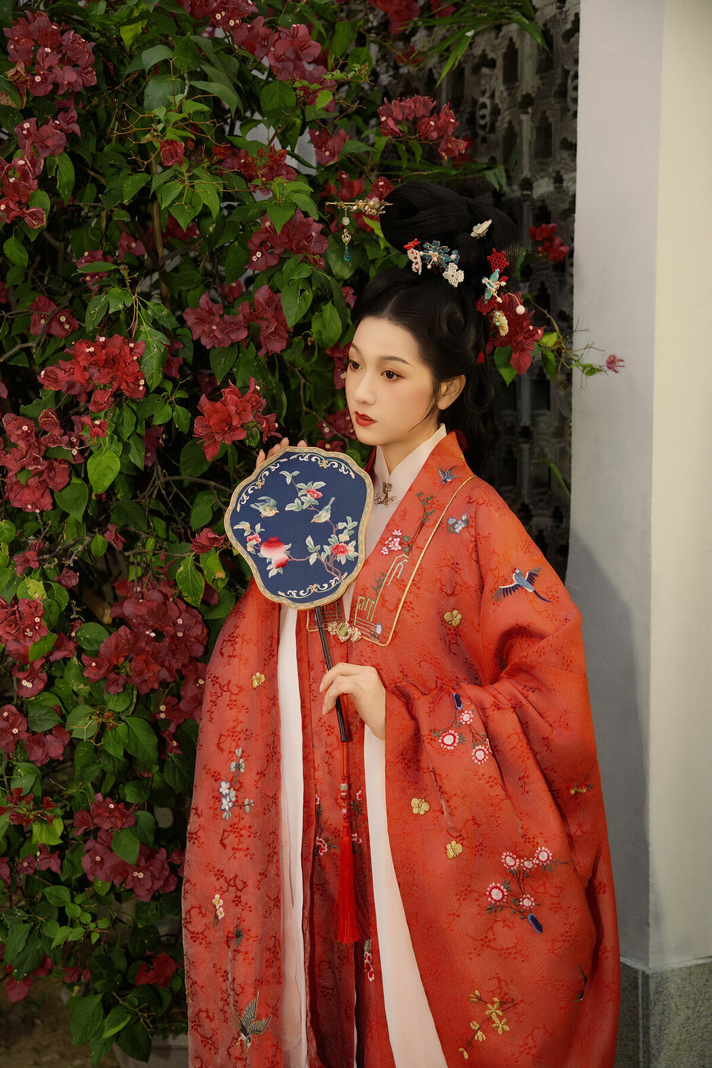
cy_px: 534
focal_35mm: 54
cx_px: 356
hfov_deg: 25.1
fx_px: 1602
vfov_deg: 36.9
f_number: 4
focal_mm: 55
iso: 400
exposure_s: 1/100
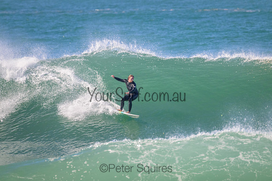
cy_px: 90
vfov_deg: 1.7
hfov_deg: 2.6
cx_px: 136
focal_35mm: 800
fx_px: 6046
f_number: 11
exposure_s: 1/2000
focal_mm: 800
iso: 2200
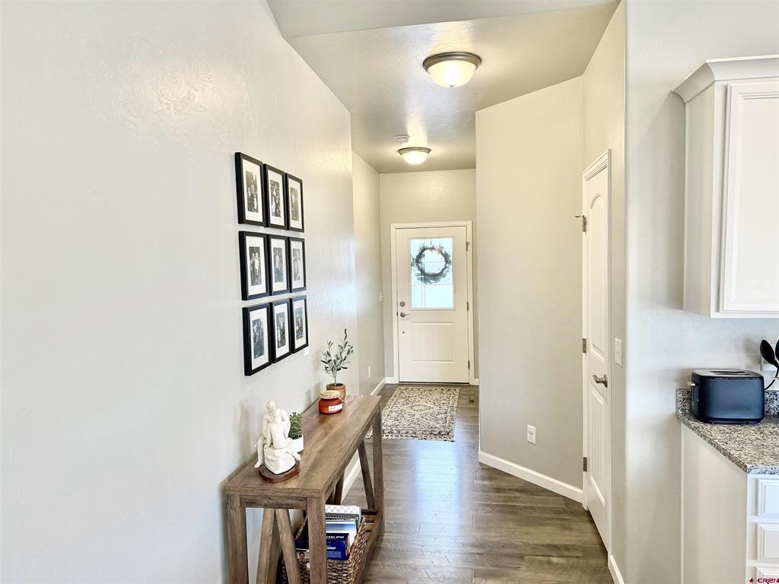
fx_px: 540
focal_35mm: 24
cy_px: 292
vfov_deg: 56.8
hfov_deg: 71.6
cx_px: 390
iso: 200
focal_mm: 6.76
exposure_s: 1/172
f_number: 1.78
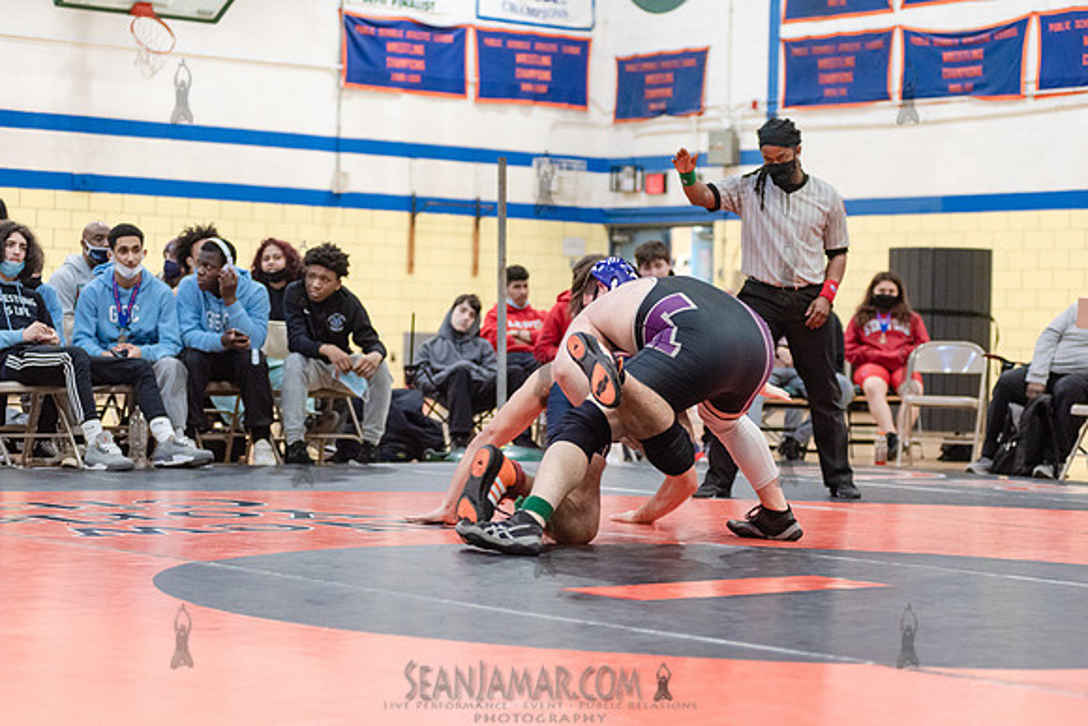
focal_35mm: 82
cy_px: 363
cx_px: 544
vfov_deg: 16.6
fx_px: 2488
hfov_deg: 24.7
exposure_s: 1/320
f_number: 3.5
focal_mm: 80
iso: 4000
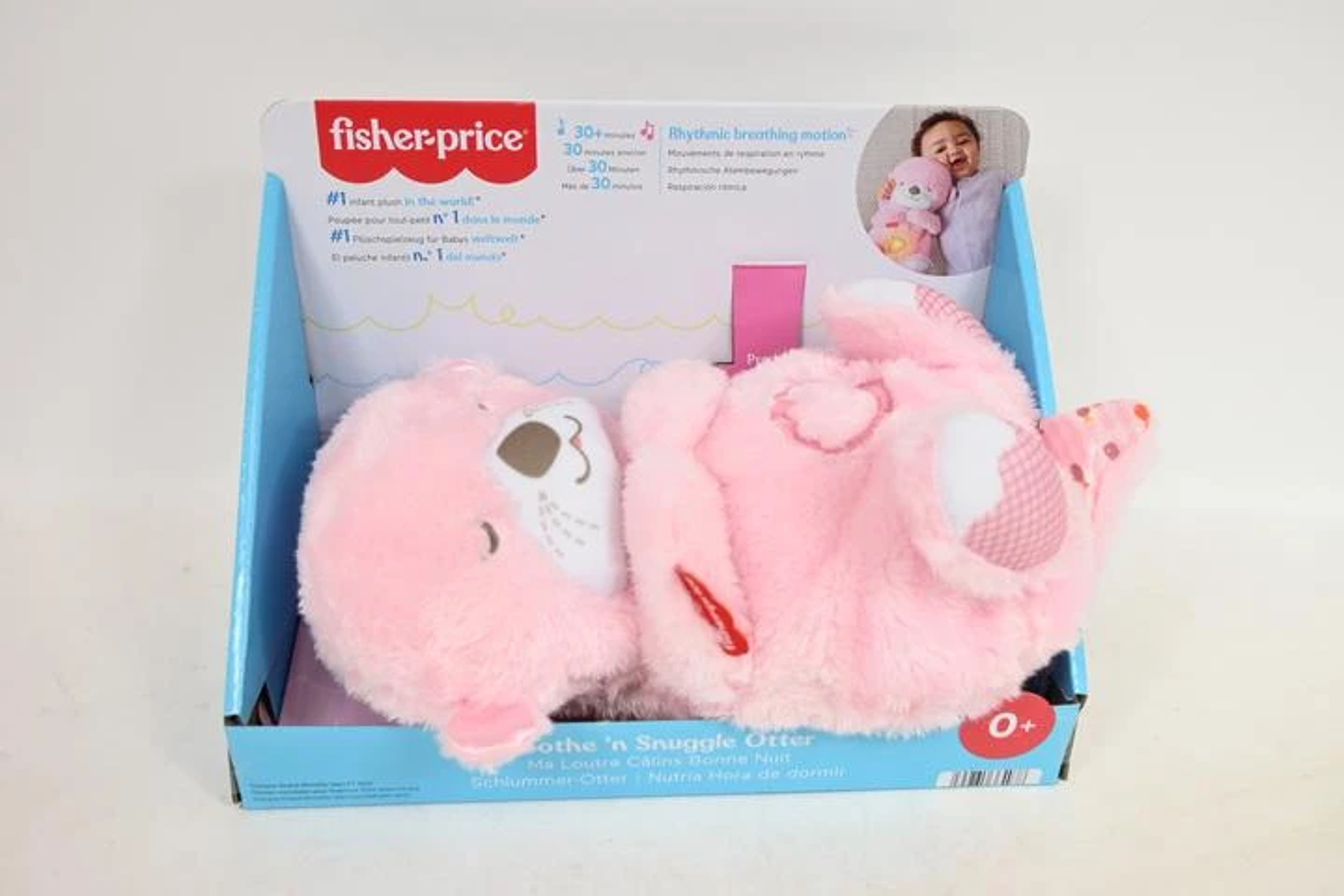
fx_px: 1232
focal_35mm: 33
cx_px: 672
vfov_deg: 40.0
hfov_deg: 57.2
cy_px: 448
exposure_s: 1/160
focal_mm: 22
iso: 400
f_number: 4
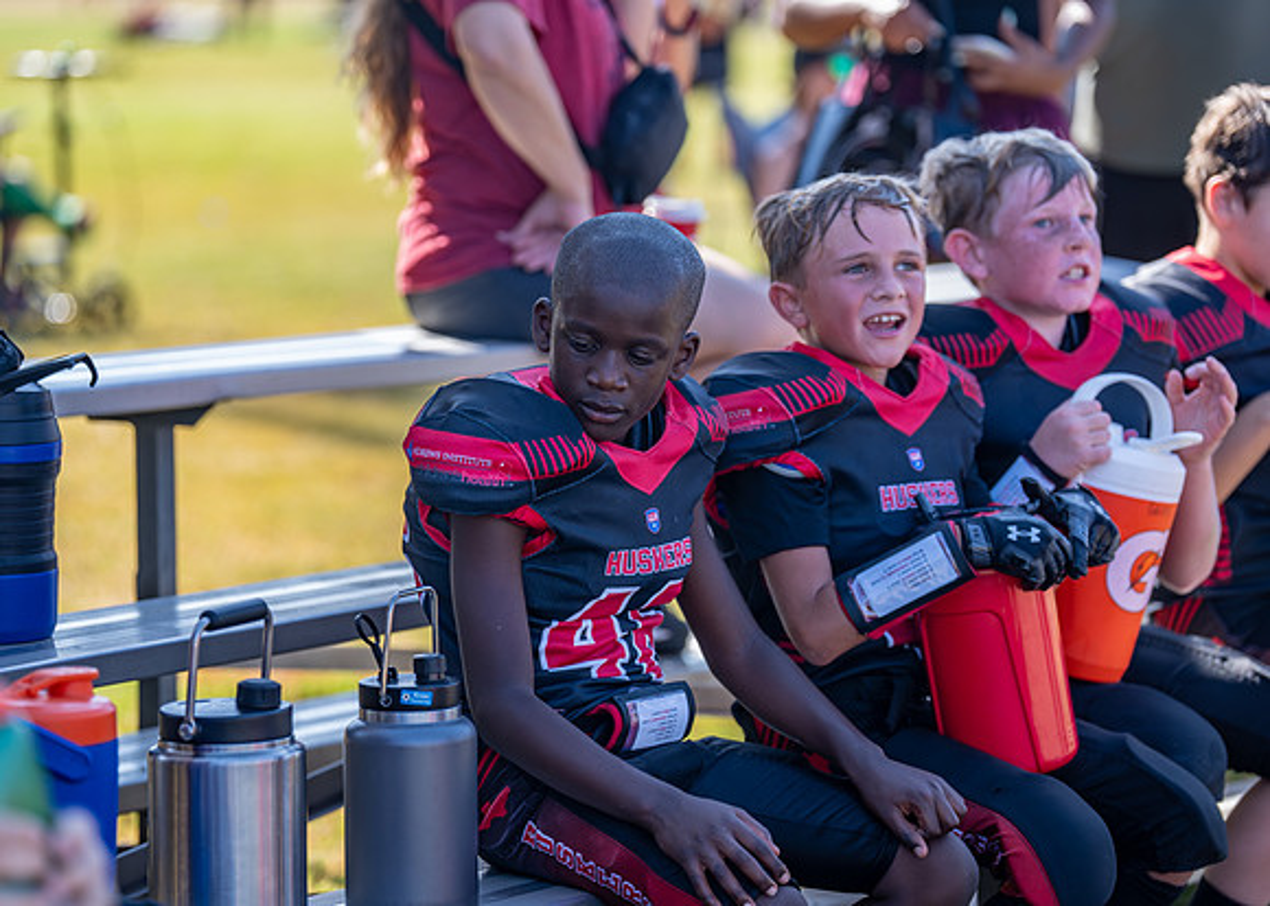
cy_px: 454
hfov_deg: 13.5
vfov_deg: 9.6
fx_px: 5381
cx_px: 599
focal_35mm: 149
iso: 160
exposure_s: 1/800
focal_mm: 137
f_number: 2.8
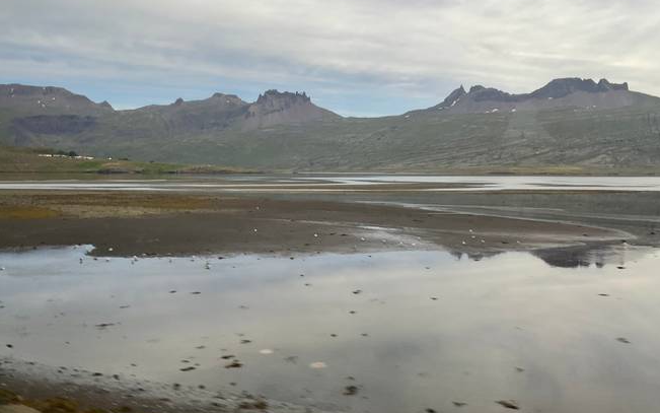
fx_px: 612
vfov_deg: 37.3
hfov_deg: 56.6
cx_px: 363
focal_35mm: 34
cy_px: 193
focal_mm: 3
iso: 20
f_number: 1.8
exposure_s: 1/120
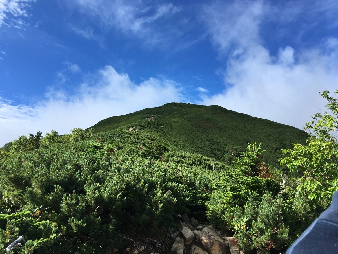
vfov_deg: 48.2
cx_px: 169
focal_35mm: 29
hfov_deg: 61.7
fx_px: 283
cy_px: 127
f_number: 2.2
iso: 25
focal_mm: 4.15
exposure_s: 1/884
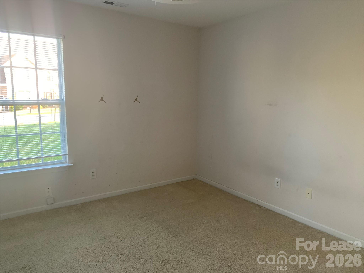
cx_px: 182
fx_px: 273
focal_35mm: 26
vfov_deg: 53.1
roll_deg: -0.7
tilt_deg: -9.3
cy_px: 136
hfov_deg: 67.3
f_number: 1.8
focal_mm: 4.25
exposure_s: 1/60
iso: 125
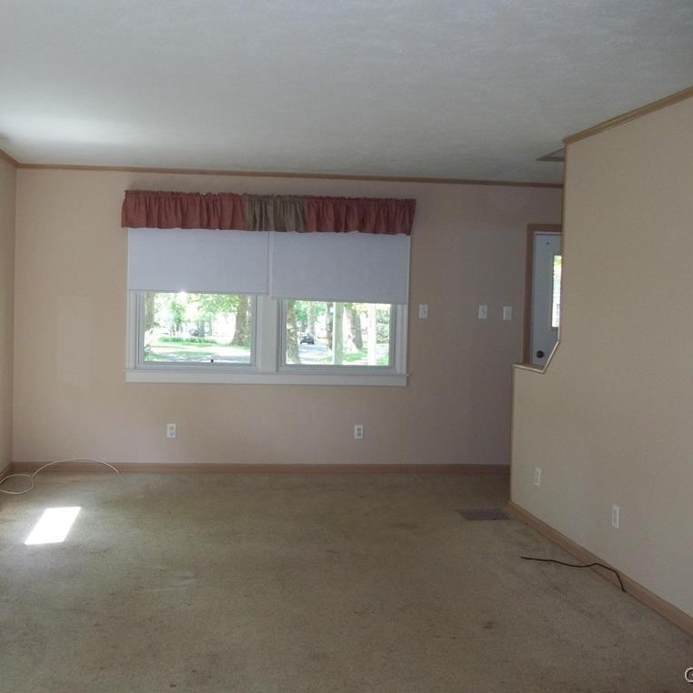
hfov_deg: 43.6
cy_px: 346
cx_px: 276
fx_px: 861
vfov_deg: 43.9
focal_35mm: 38
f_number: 2.9
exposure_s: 1/60
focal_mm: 5.7
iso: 160
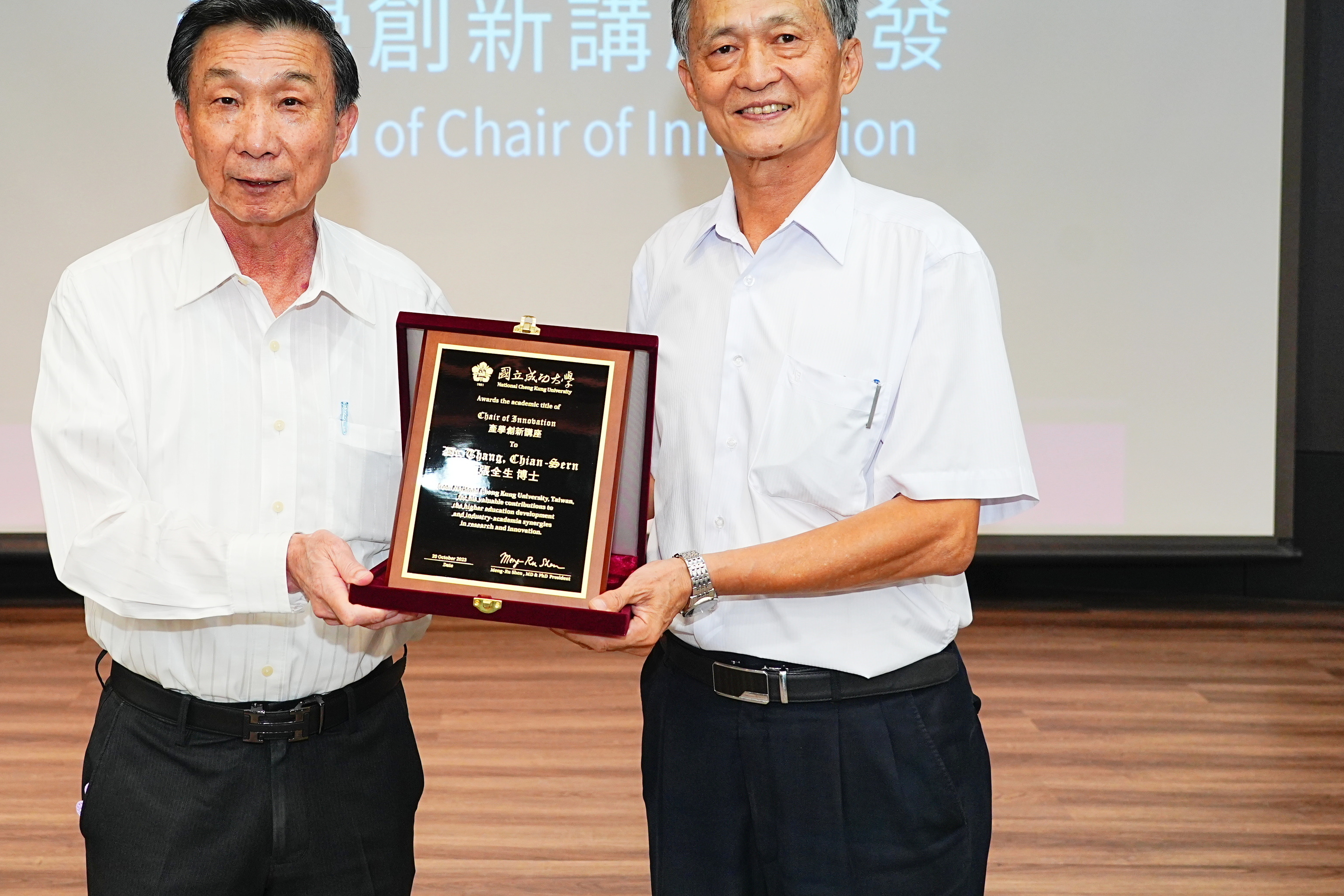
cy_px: 280
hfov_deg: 40.1
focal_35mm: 49
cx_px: 522
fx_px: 1829
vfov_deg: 27.3
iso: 1000
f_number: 4.5
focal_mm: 33
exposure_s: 1/200
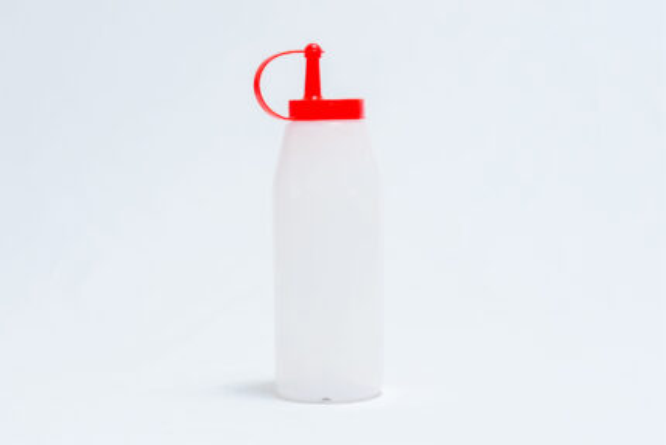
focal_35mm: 78
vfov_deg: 17.5
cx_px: 333
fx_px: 1443
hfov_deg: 26.0
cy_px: 222
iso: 3200
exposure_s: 1/125
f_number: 11
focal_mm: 52
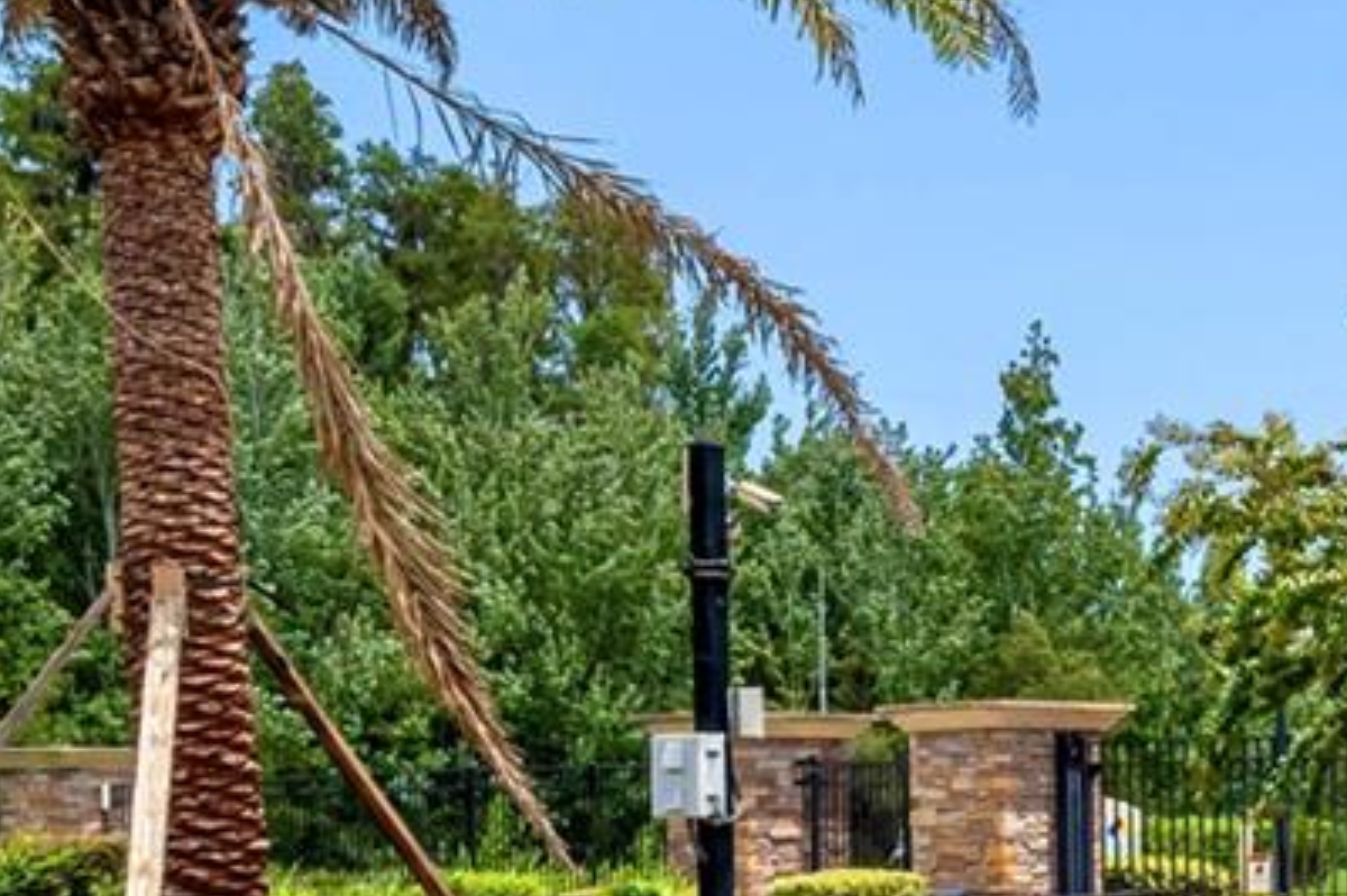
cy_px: 835
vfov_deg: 15.3
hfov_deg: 20.5
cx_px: 1879
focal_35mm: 88
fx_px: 3290
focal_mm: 22
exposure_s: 1/2500
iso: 250
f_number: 11
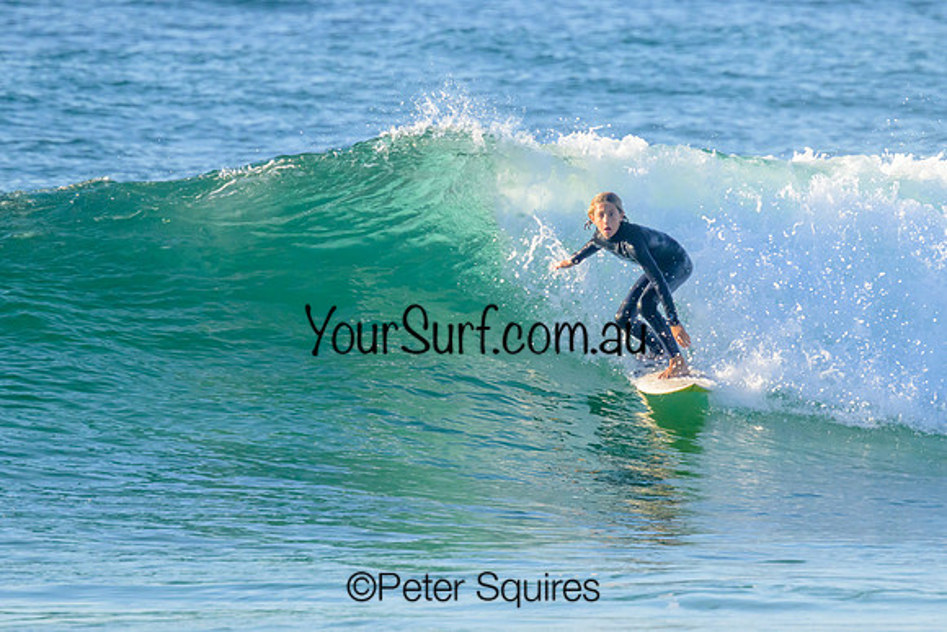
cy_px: 277
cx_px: 576
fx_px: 23092
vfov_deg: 1.6
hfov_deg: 2.3
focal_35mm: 878
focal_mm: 680
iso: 1600
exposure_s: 1/2000
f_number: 11
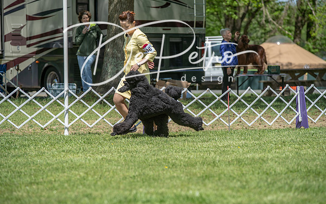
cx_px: 163
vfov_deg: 8.0
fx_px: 1457
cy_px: 96
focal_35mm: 164
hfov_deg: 12.8
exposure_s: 1/1000
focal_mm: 160
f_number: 5
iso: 250
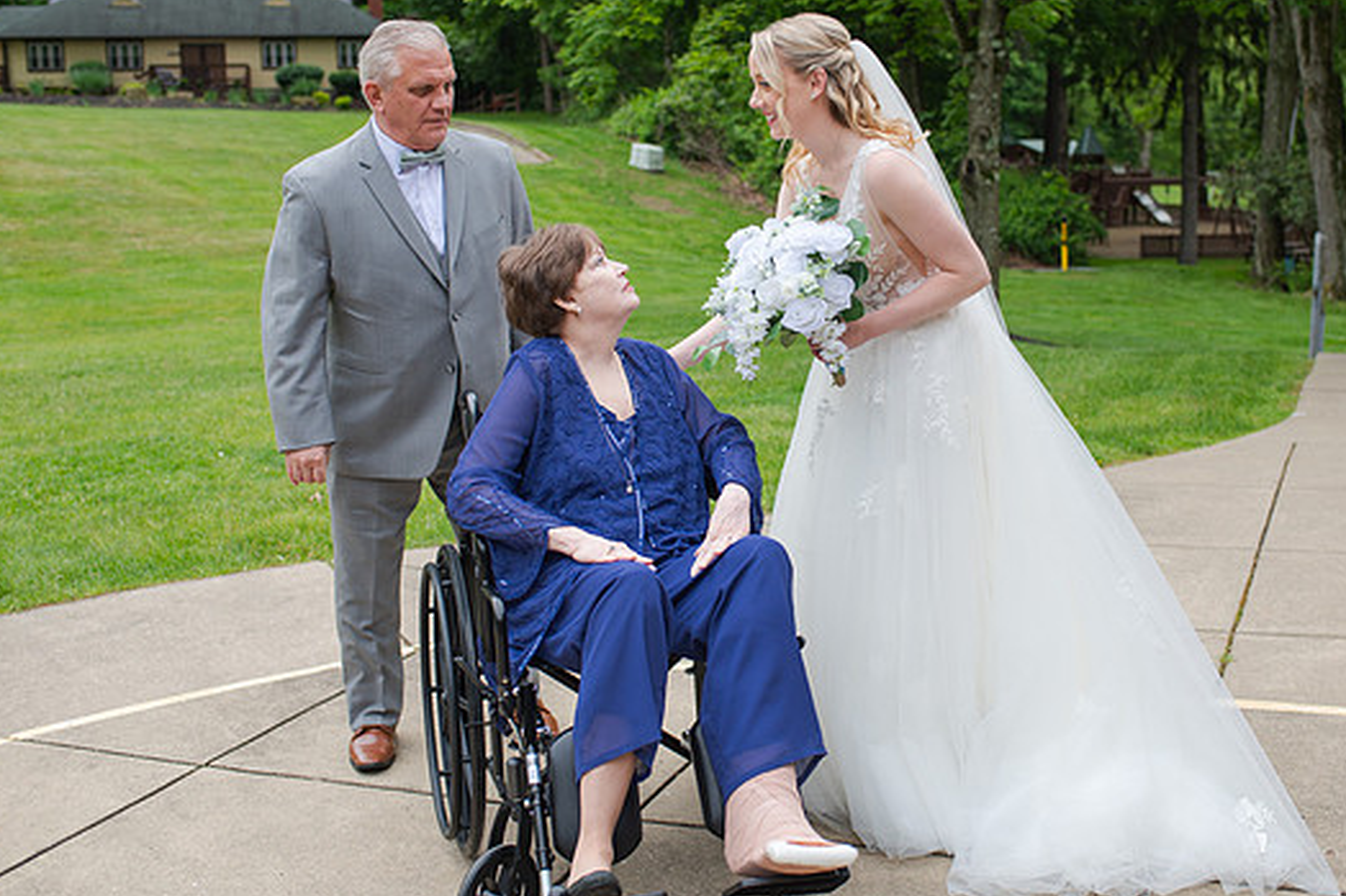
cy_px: 359
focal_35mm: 45
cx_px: 776
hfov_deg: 43.5
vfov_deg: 29.8
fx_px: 1682
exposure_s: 1/1000
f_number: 3.2
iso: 100
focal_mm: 35
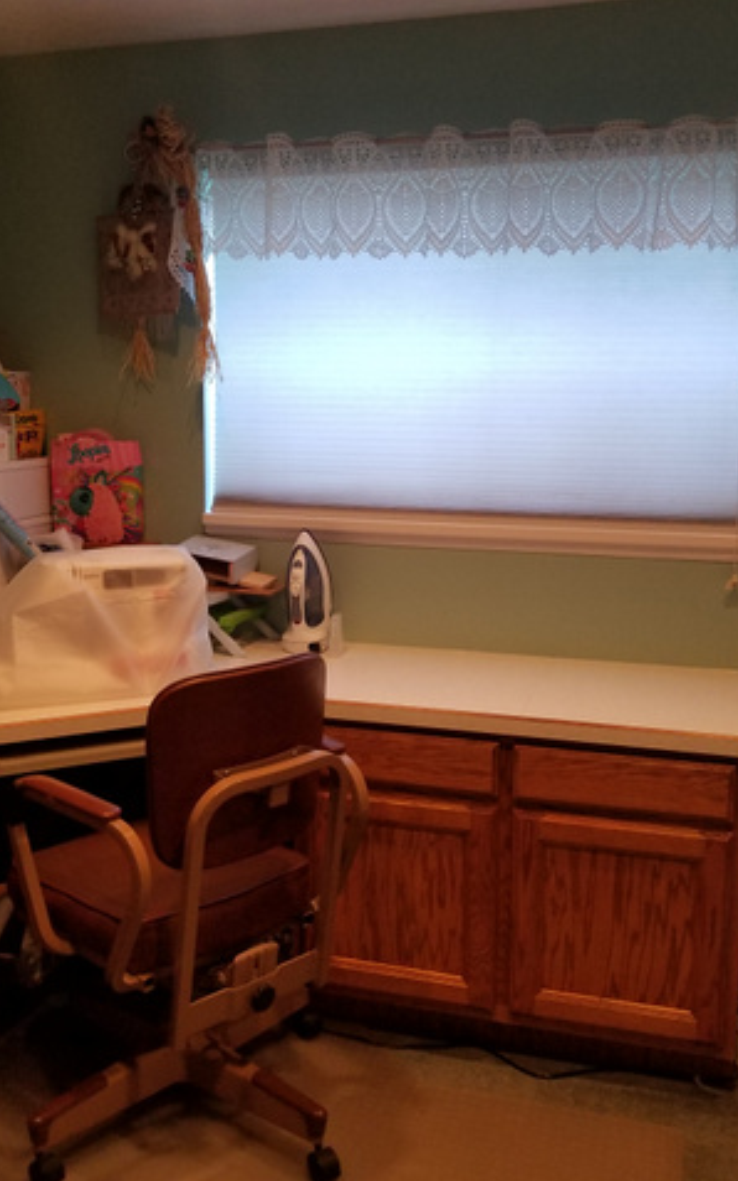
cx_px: 317
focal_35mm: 37
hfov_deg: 34.4
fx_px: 1191
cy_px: 592
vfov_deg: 52.8
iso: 160
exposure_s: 1/60
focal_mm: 4.25
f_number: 1.7
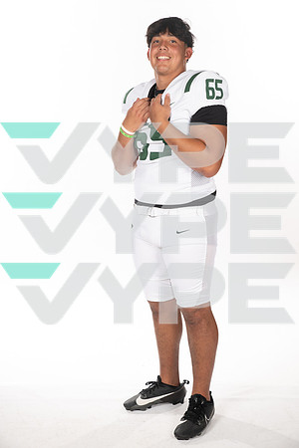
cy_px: 224
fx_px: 723
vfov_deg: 34.5
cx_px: 150
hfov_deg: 23.4
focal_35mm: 58
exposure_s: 1/400
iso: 640
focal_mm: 58
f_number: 8
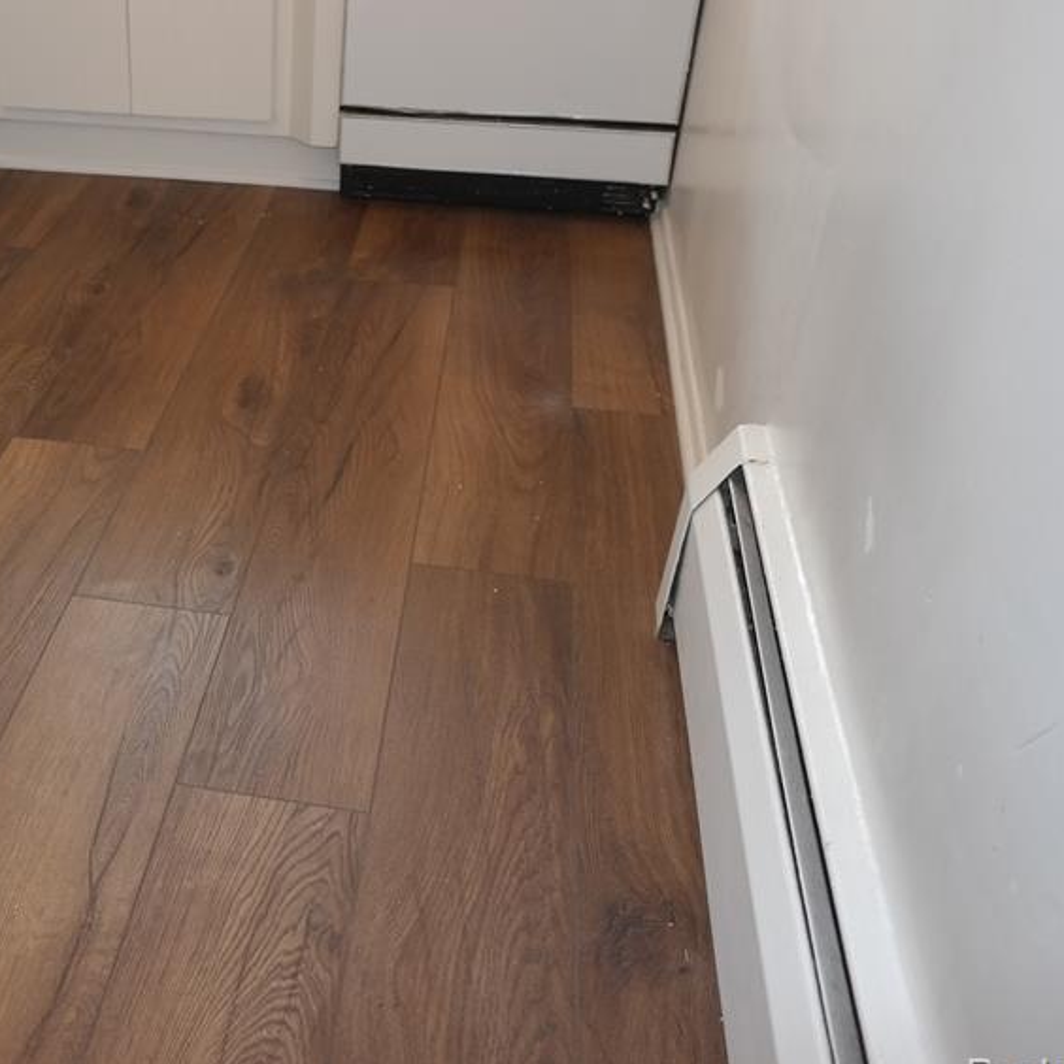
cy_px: 460
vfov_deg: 44.8
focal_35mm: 37
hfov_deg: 42.6
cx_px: 192
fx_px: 1287
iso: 400
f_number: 2.8
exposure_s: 1/30
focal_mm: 16
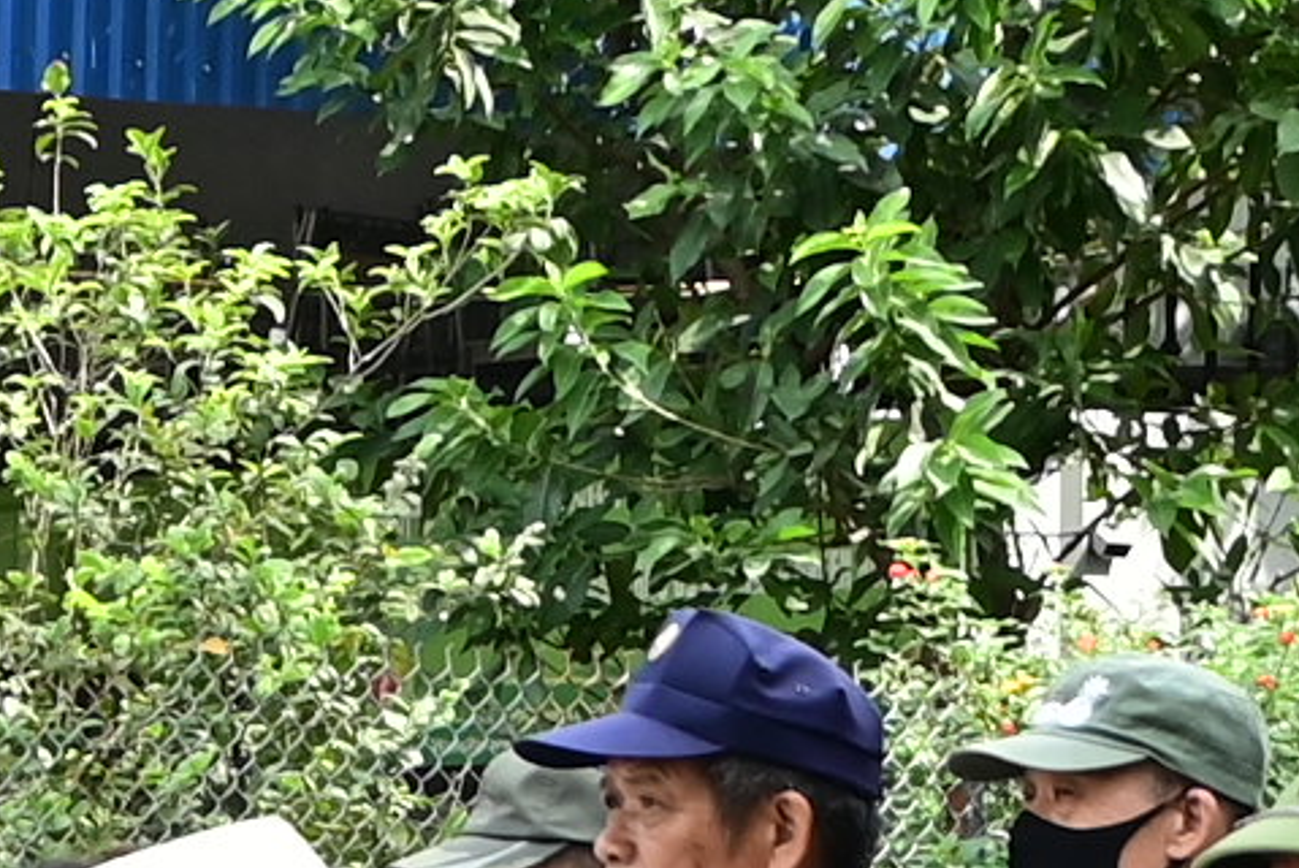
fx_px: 9315
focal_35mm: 258
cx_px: -987
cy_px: 1457
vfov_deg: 5.3
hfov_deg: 7.7
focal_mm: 28
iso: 200
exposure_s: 1/200
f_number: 5
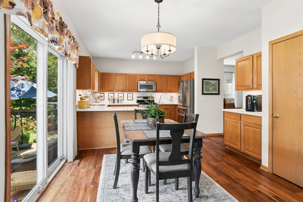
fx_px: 151
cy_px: 101
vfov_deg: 67.4
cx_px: 152
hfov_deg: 90.0
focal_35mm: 18
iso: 250
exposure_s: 1/8
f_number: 8
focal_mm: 12
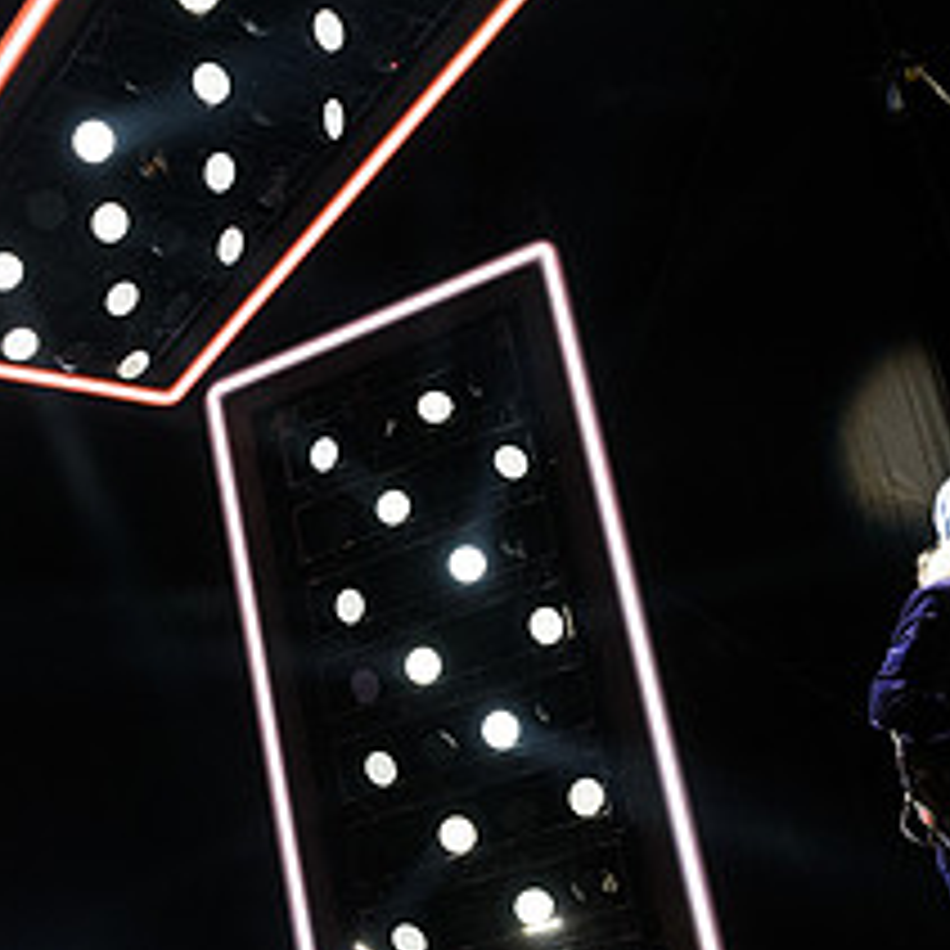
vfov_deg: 24.9
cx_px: 192
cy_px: 618
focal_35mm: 69
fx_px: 2142
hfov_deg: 24.6
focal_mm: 27
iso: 2500
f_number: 4
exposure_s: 1/500
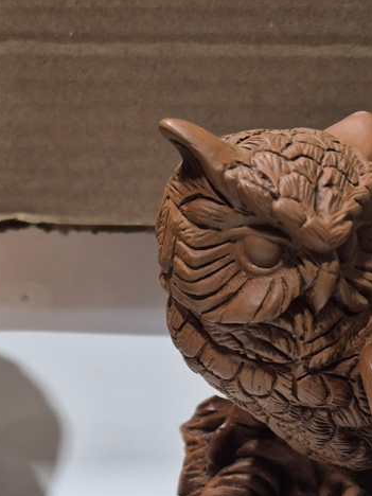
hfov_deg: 24.0
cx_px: 20
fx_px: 845
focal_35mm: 59
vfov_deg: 31.7
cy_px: 406
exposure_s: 1/120
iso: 100
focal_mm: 5.4
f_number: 1.8
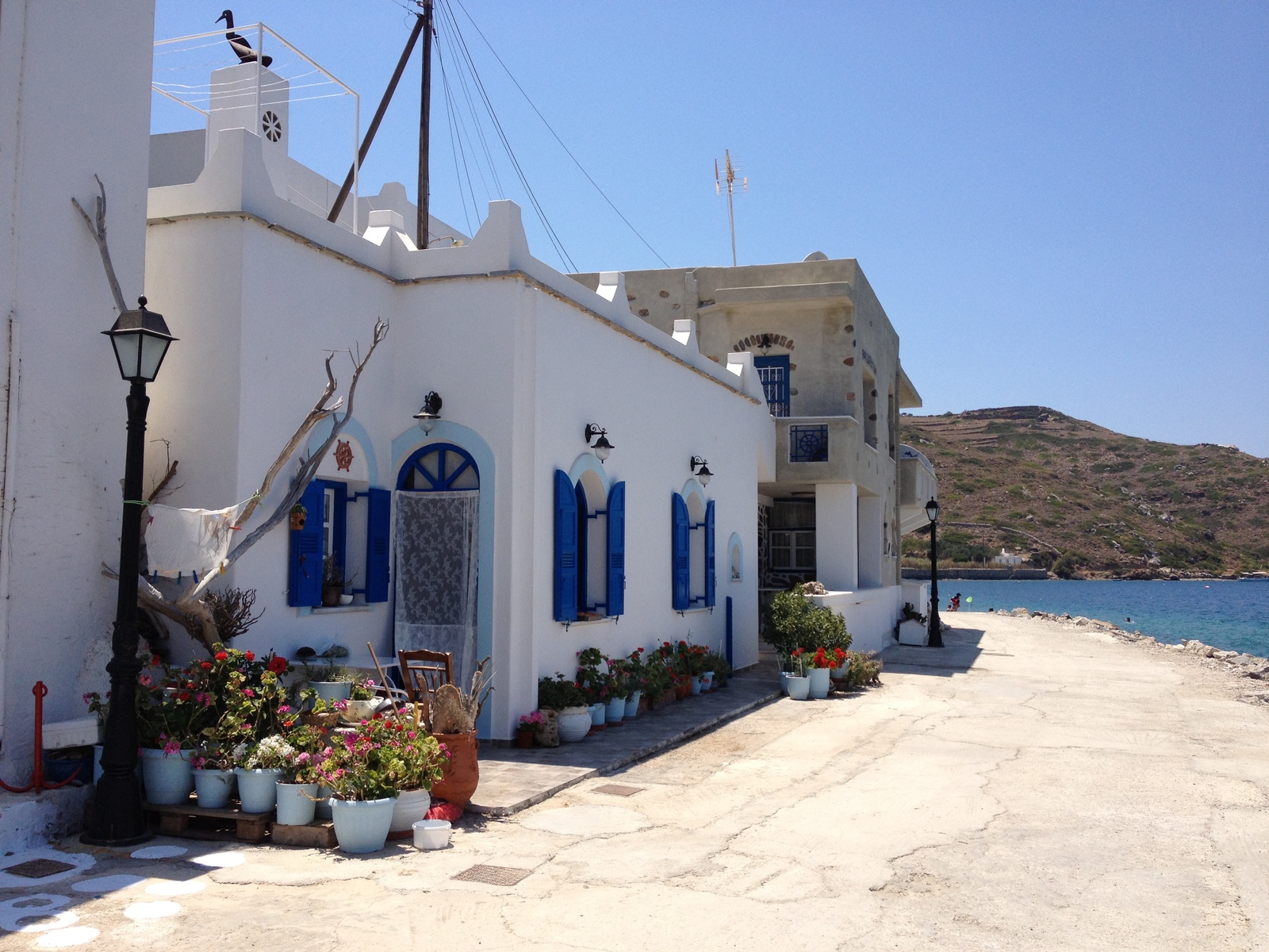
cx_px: 634
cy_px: 476
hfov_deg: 52.6
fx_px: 1283
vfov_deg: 40.7
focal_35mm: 35
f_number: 2.4
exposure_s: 1/2123
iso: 50
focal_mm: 4.28
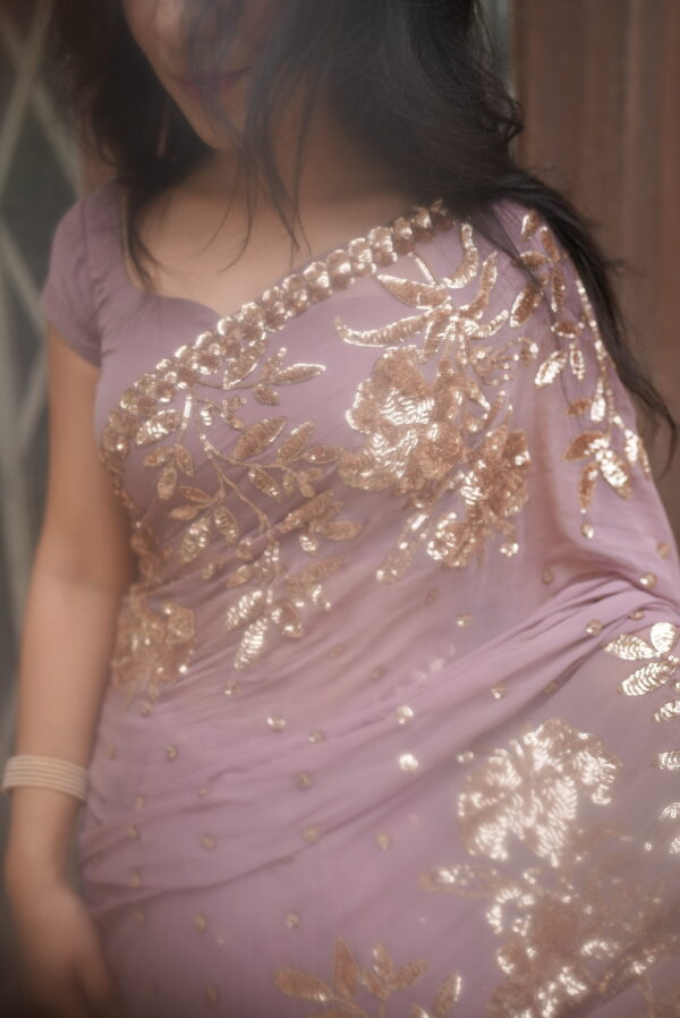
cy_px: 509
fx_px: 990
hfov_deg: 37.9
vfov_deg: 54.4
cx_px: 340
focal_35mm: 35
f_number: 1.8
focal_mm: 35
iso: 160
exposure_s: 1/640
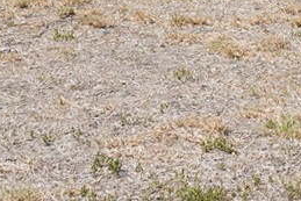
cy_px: -493
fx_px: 1874
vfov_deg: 5.6
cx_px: 334
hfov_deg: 9.1
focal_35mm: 224
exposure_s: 1/100
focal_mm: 29
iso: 100
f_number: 13
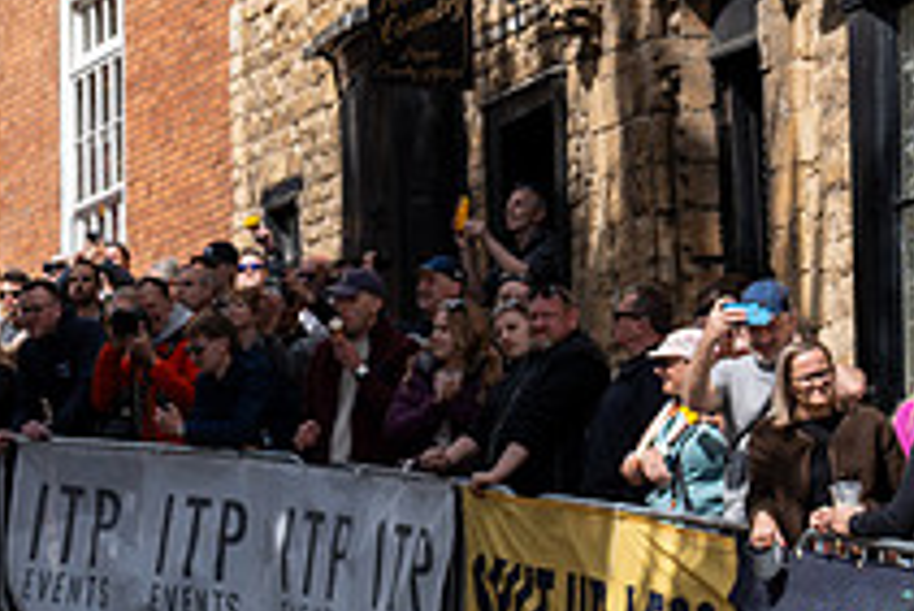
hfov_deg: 10.6
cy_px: 531
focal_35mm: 192
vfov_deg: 7.1
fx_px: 4878
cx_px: -134
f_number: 5
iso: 200
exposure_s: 1/1000
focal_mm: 70
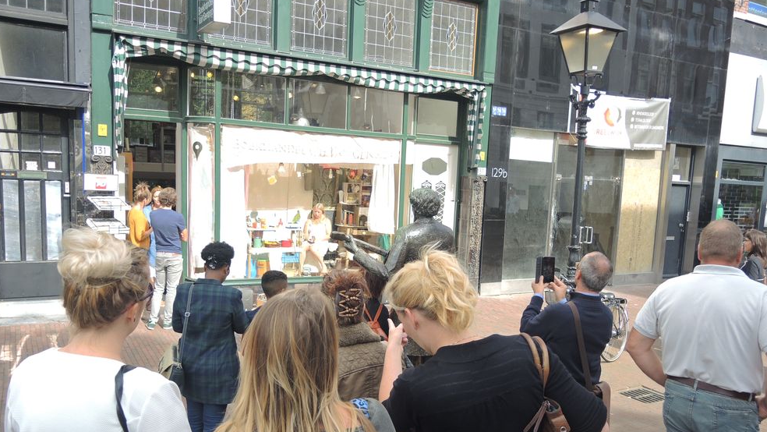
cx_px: 385
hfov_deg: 62.6
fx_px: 631
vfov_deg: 37.6
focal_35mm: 31
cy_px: 269
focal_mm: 6
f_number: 2
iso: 80
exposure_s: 1/80
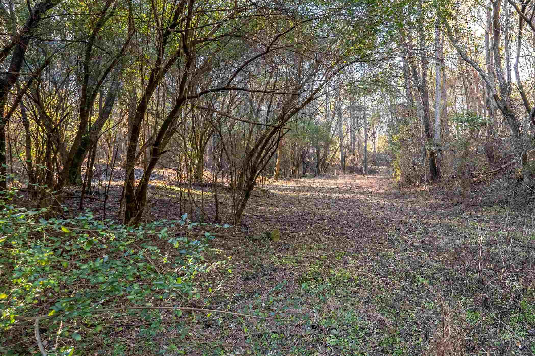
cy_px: 166
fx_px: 327
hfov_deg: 75.2
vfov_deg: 57.2
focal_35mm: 22
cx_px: 372
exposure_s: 1/160
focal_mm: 10
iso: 800
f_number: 4
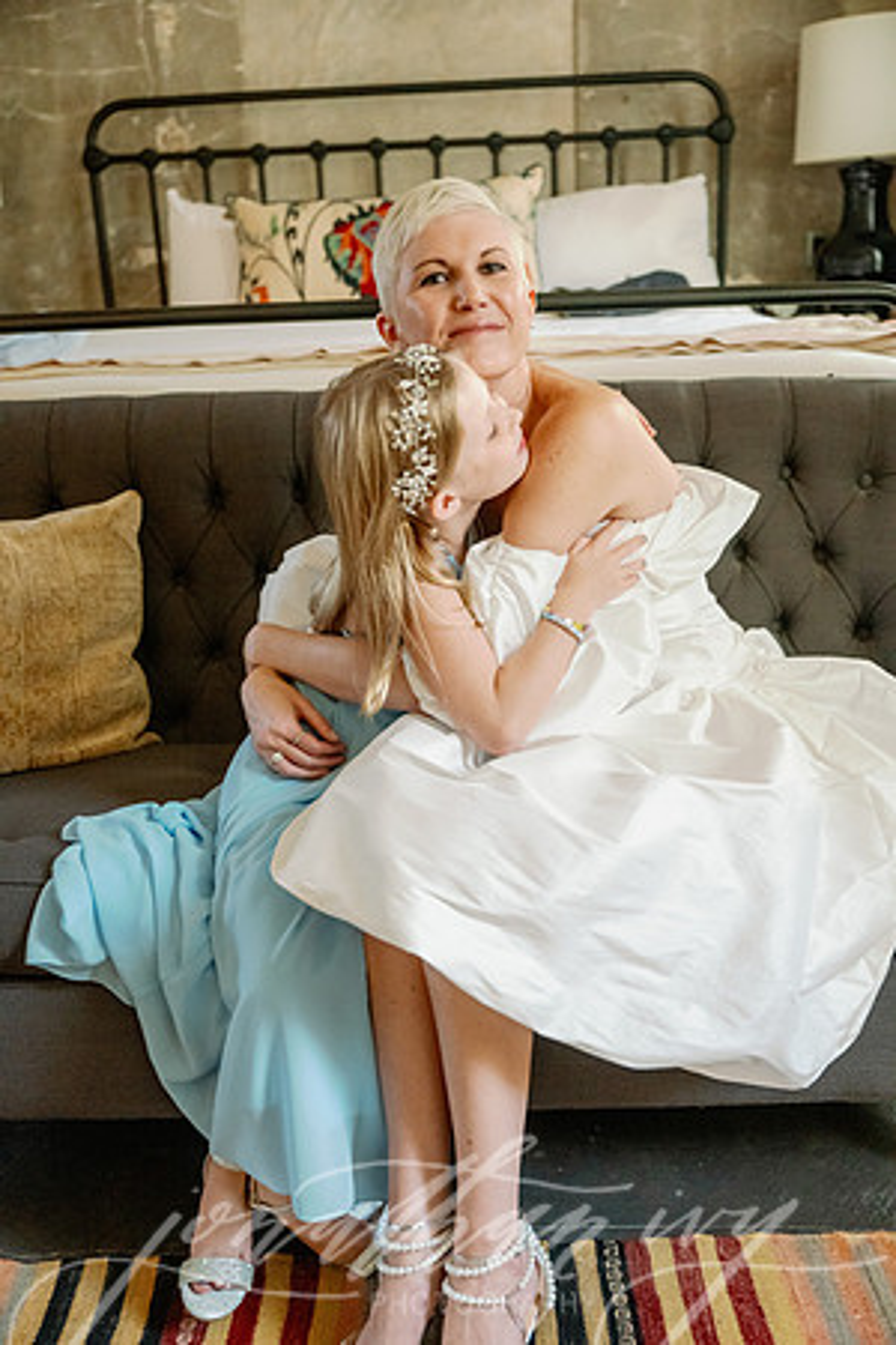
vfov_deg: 55.1
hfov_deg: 38.4
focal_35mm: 34
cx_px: 448
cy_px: 672
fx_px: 1288
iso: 4000
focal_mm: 34.5
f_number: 2.8
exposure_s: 1/250
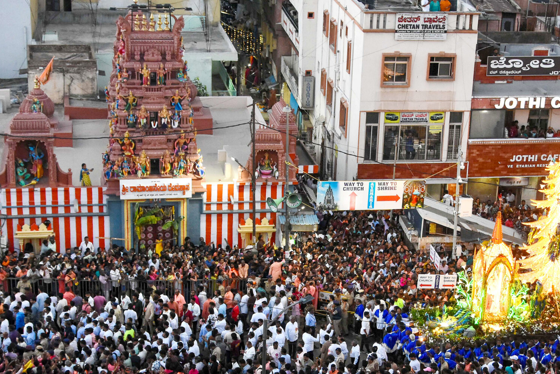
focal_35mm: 77
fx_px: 1198
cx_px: 324
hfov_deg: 26.3
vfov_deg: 17.6
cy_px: 284
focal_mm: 30
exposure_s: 1/125
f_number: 5.6
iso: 2000
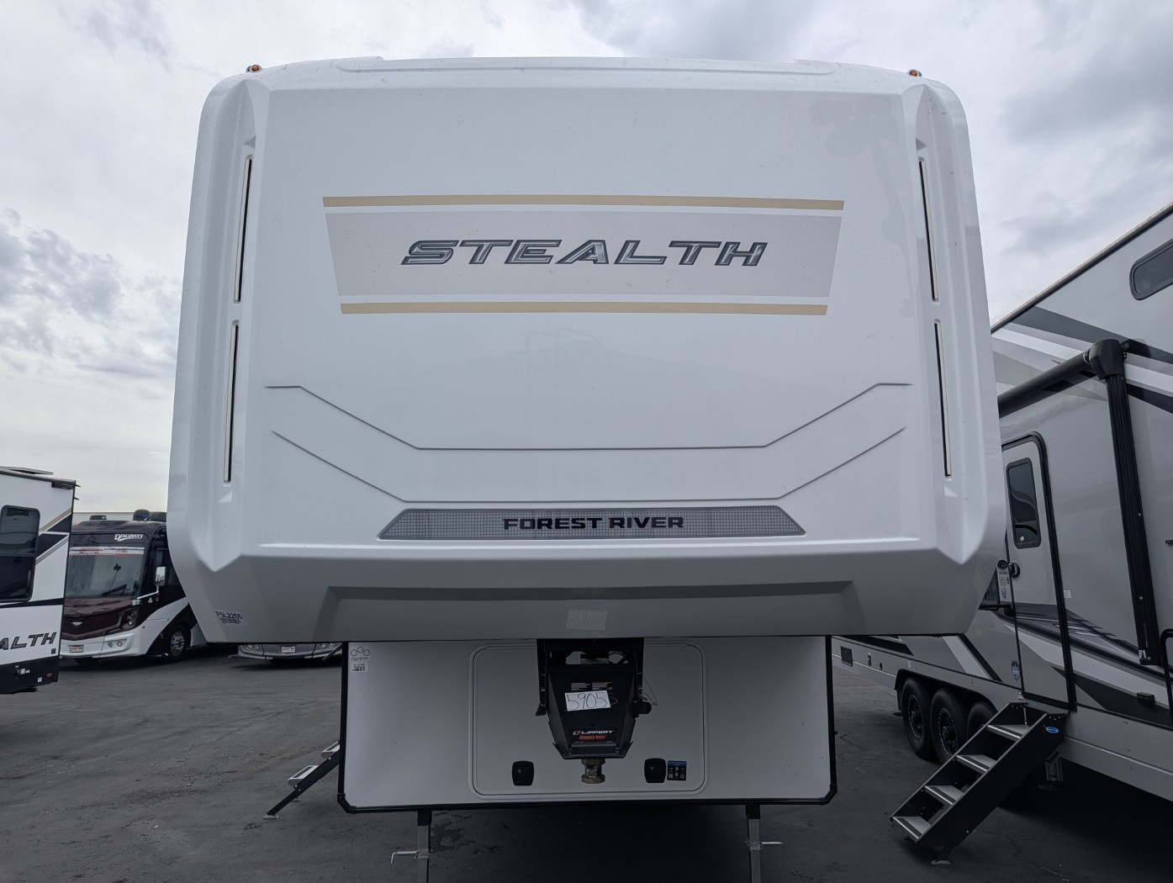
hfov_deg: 71.5
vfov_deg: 56.9
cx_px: 586
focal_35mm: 24
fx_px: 814
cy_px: 442
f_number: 1.85
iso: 47
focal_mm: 6.81
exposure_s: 1/2020
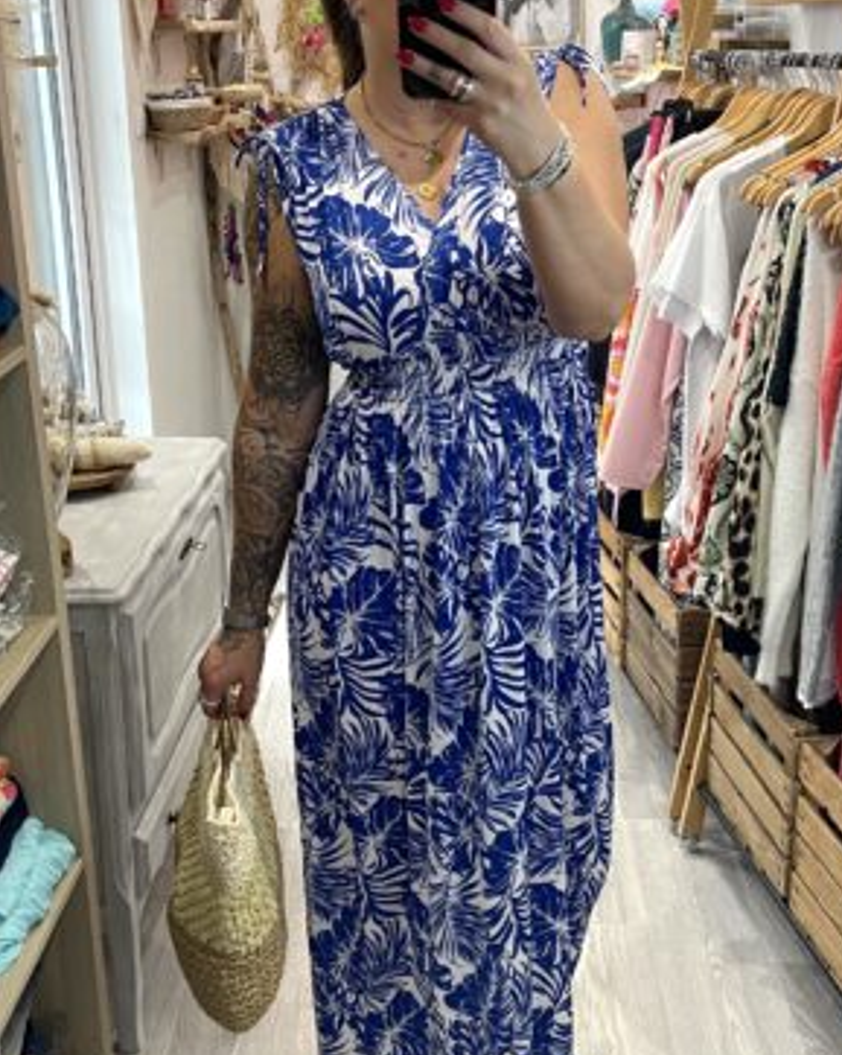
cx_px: 434
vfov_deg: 64.1
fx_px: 842
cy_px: 513
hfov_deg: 53.1
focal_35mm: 27
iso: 80
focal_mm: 5.1
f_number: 1.6
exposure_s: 1/50
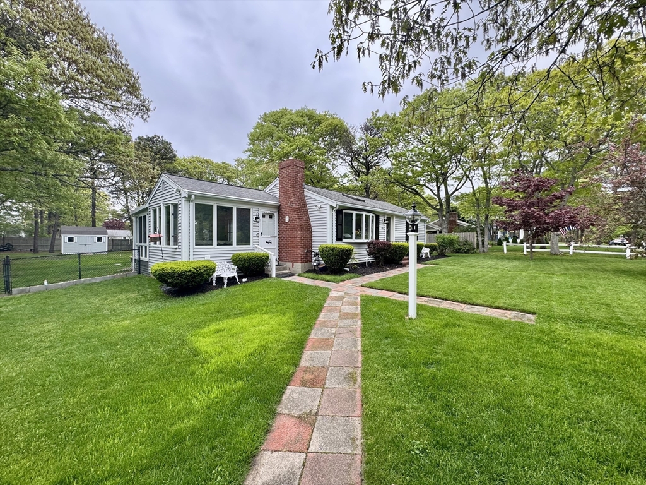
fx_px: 261
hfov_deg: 102.1
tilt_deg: -1.6
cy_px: 242
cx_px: 323
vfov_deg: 85.7
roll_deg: -0.3
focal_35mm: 14
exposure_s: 1/215
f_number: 2.2
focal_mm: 2.22
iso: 40
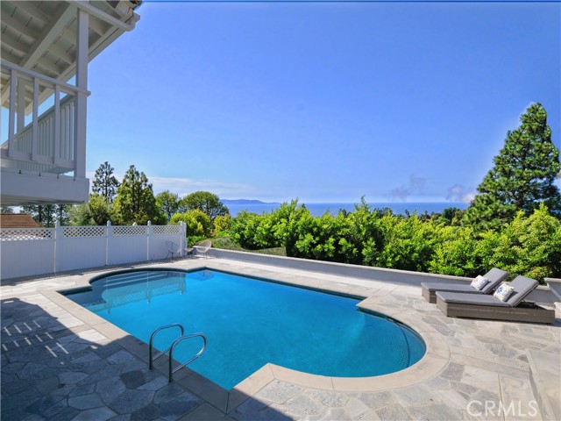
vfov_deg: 78.1
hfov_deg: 94.5
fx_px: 259
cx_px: 280
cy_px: 210
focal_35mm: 16
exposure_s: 1/320
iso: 200
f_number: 11
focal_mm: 8
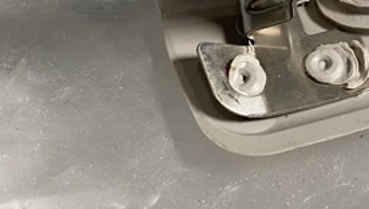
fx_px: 617
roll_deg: +9.2
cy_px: -2
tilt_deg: -39.2
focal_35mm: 63
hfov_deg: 30.8
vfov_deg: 18.7
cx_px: 370
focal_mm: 4.25
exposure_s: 1/50
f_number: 1.8
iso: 100
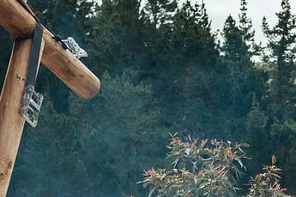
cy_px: 255
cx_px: 363
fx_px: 1159
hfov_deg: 14.1
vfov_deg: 9.6
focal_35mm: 141
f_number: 5
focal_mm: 35
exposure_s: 1/250
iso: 100
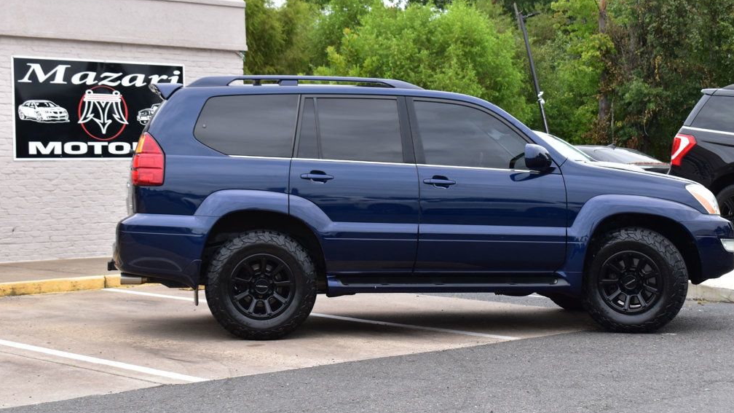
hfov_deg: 31.4
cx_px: 371
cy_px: 182
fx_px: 1304
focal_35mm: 67
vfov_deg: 18.0
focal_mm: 42
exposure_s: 1/160
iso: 400
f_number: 9
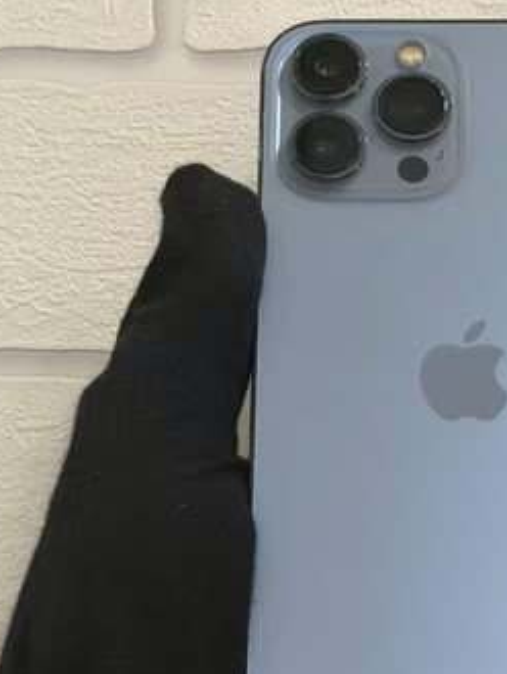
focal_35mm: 93
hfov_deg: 15.7
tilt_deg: +10.2
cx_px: 460
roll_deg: -1.0
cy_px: 308
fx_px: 1814
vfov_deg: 21.1
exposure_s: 1/100
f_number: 1.78
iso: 80
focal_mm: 6.76
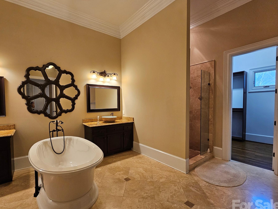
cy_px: 110
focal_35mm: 15
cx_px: 122
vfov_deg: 81.7
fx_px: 120
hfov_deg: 97.7
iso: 200
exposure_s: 1/60
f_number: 2.2
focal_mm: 2.2
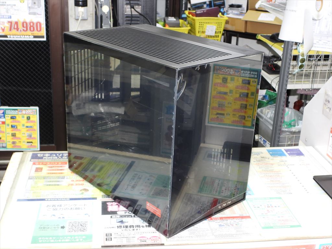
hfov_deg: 40.4
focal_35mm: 47
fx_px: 451
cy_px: 124
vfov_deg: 30.9
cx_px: 166
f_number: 3.2
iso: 200
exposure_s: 1/30
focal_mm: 8.5
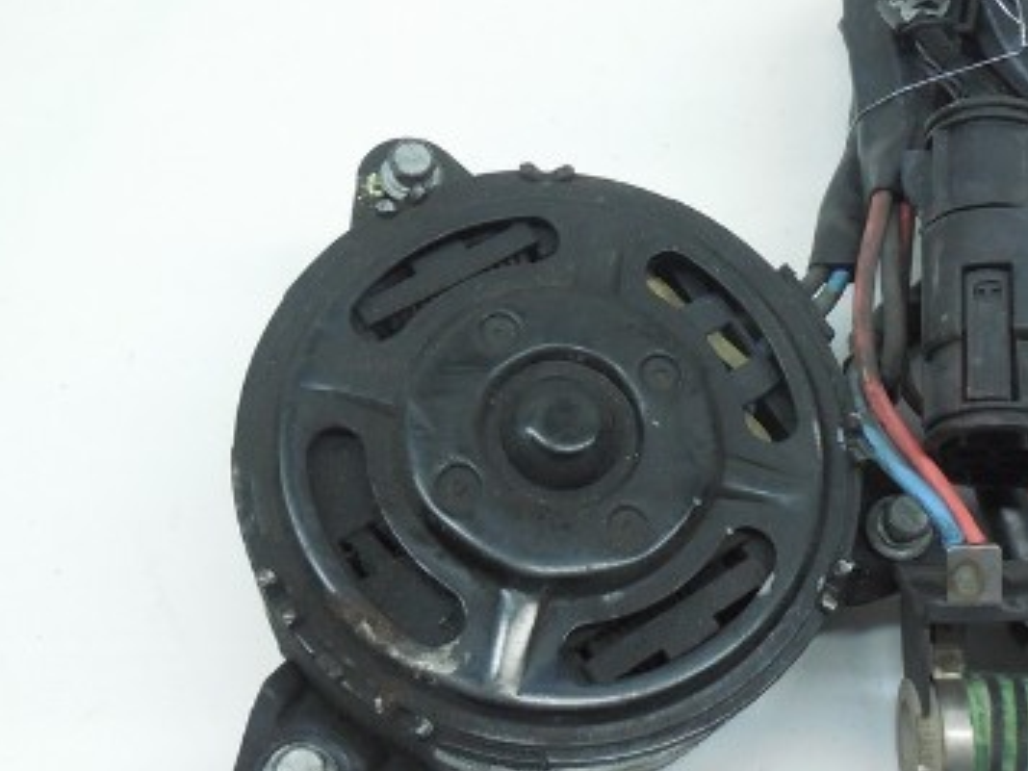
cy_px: 358
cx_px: 624
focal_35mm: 45
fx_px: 1336
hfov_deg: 41.9
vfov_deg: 32.2
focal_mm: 4.5
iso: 450
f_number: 3.1
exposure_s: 1/250
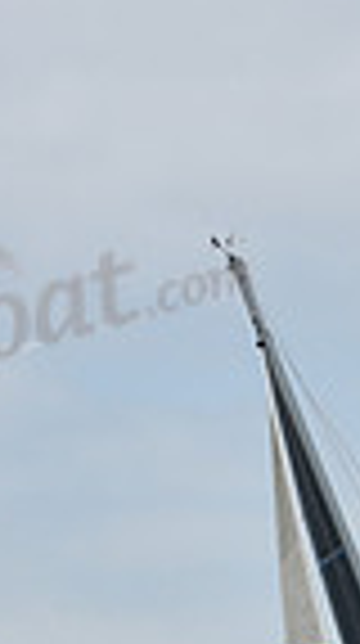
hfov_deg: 3.0
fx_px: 6902
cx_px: 488
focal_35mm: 405
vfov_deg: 5.3
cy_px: 928
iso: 250
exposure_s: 1/800
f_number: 11
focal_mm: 95
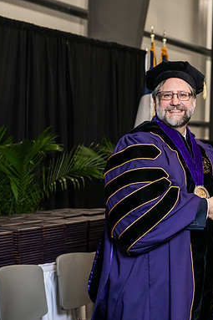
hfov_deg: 12.7
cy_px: 159
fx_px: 942
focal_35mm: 106
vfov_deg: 19.3
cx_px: 219
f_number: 5
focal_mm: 70
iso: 2000
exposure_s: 1/200
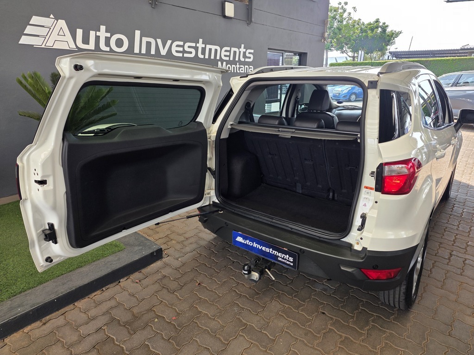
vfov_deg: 58.9
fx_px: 315
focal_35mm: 23
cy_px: 178
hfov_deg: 73.9
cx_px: 237
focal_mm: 6.25
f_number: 1.7
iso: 50
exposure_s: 1/180
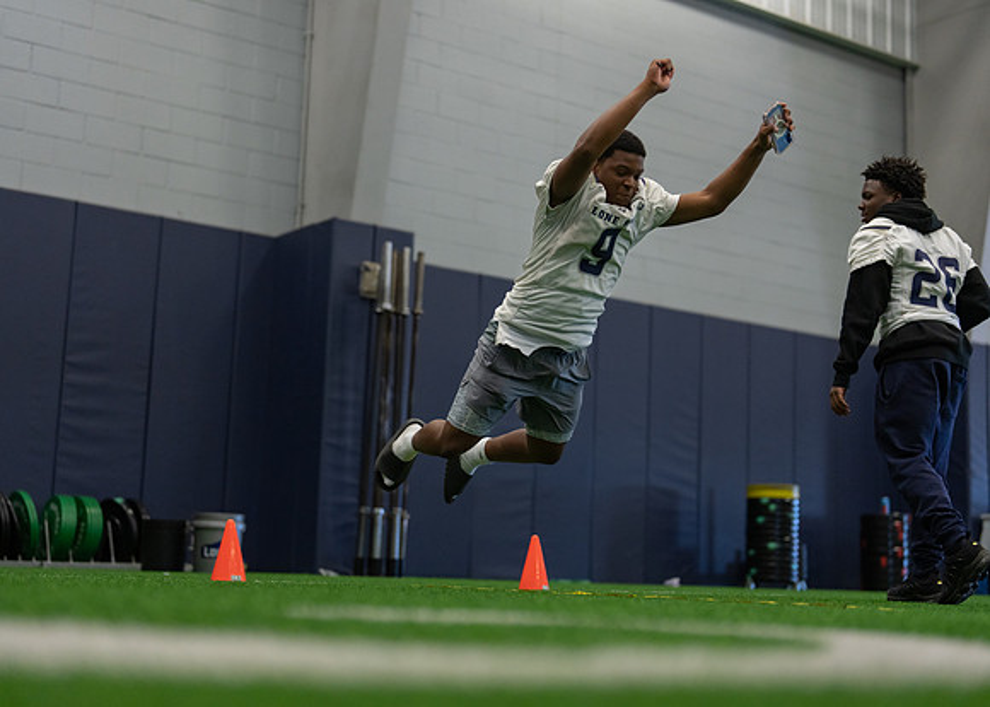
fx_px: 1493
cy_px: 354
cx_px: 495
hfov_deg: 36.7
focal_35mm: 53
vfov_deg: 26.6
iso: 1000
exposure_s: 1/1000
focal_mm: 50
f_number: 1.6
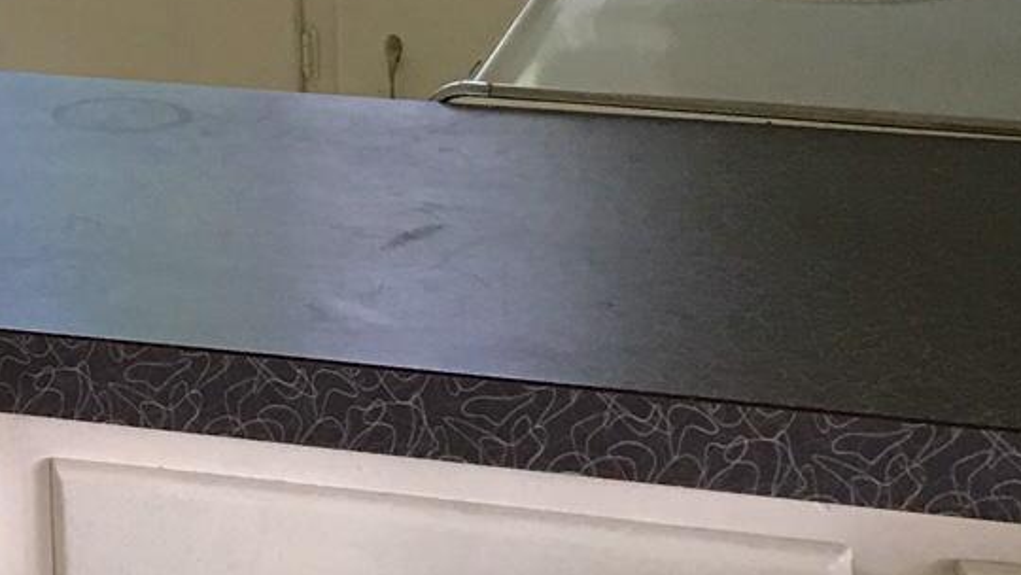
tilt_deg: -3.4
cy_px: -505
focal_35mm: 118
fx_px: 3195
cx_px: -318
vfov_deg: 9.7
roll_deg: +2.5
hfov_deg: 17.1
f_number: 2.2
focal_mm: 4.15
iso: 32
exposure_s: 1/15
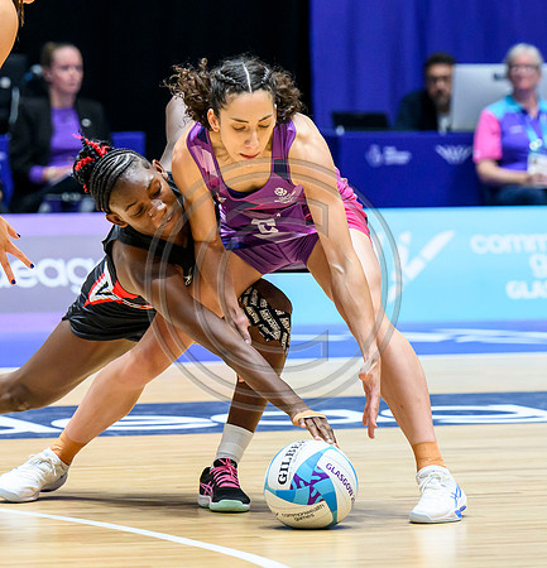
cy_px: 320
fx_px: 5349
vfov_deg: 6.1
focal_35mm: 293
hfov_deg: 5.9
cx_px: 230
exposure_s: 1/1600
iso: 3200
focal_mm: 135
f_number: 3.5
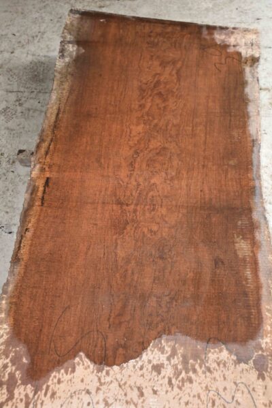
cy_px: 204
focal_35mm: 35
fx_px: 396
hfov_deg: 37.9
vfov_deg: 54.4
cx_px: 136
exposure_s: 1/60
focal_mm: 35
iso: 1800
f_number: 2.8
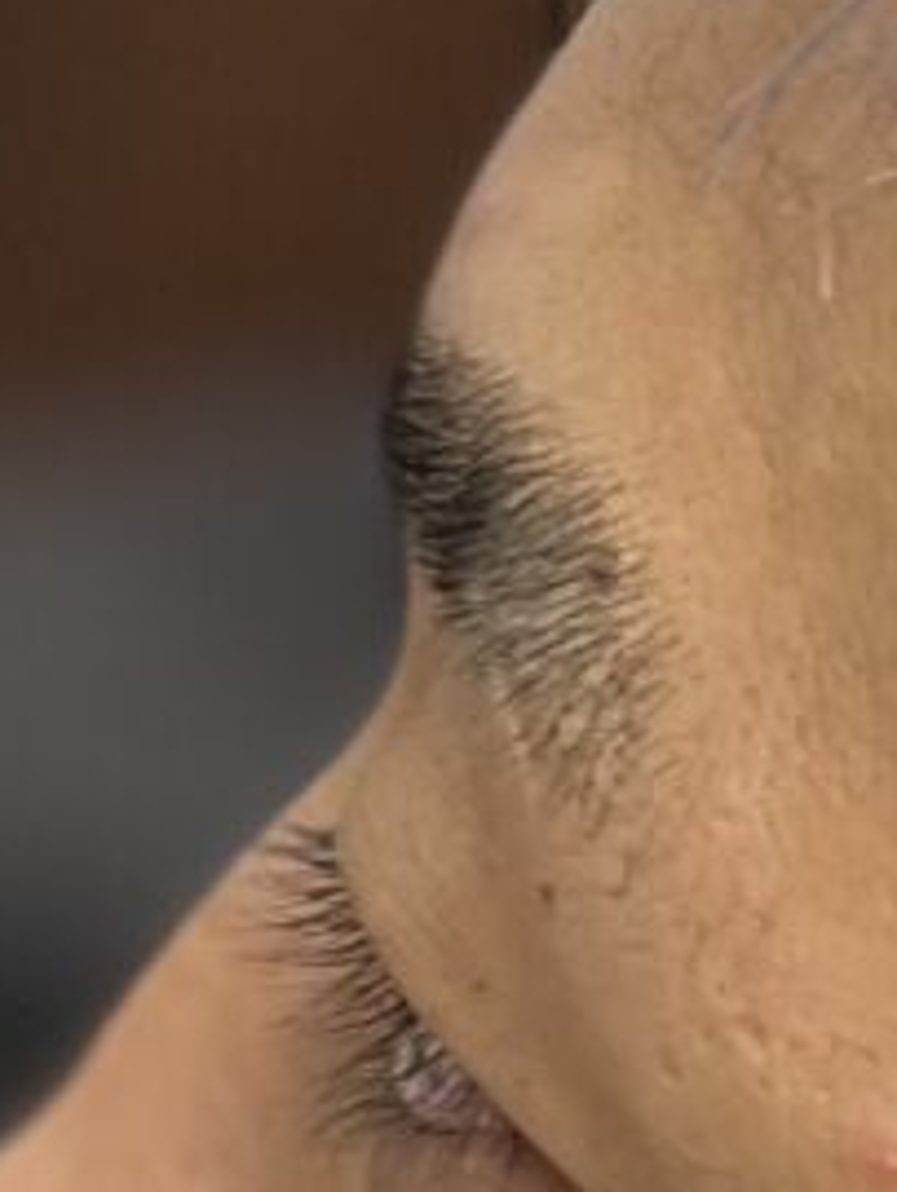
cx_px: 1821
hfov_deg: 7.3
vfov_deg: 9.8
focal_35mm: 197
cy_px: 1669
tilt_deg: -23.9
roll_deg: -12.1
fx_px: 6796
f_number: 1.6
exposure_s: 1/50
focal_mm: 5.1
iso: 125
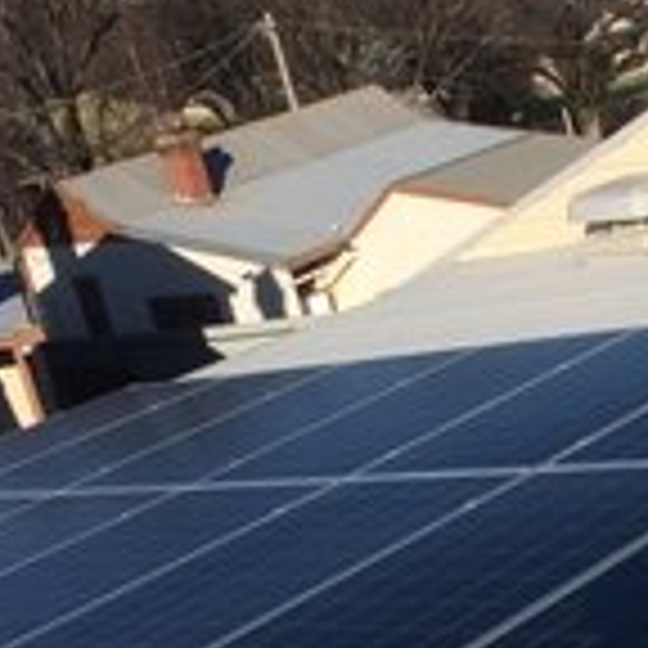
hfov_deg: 18.3
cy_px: 344
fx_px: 1948
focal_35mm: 92
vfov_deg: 18.9
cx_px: 670
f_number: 2.2
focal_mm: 4.12
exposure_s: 1/3731
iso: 40
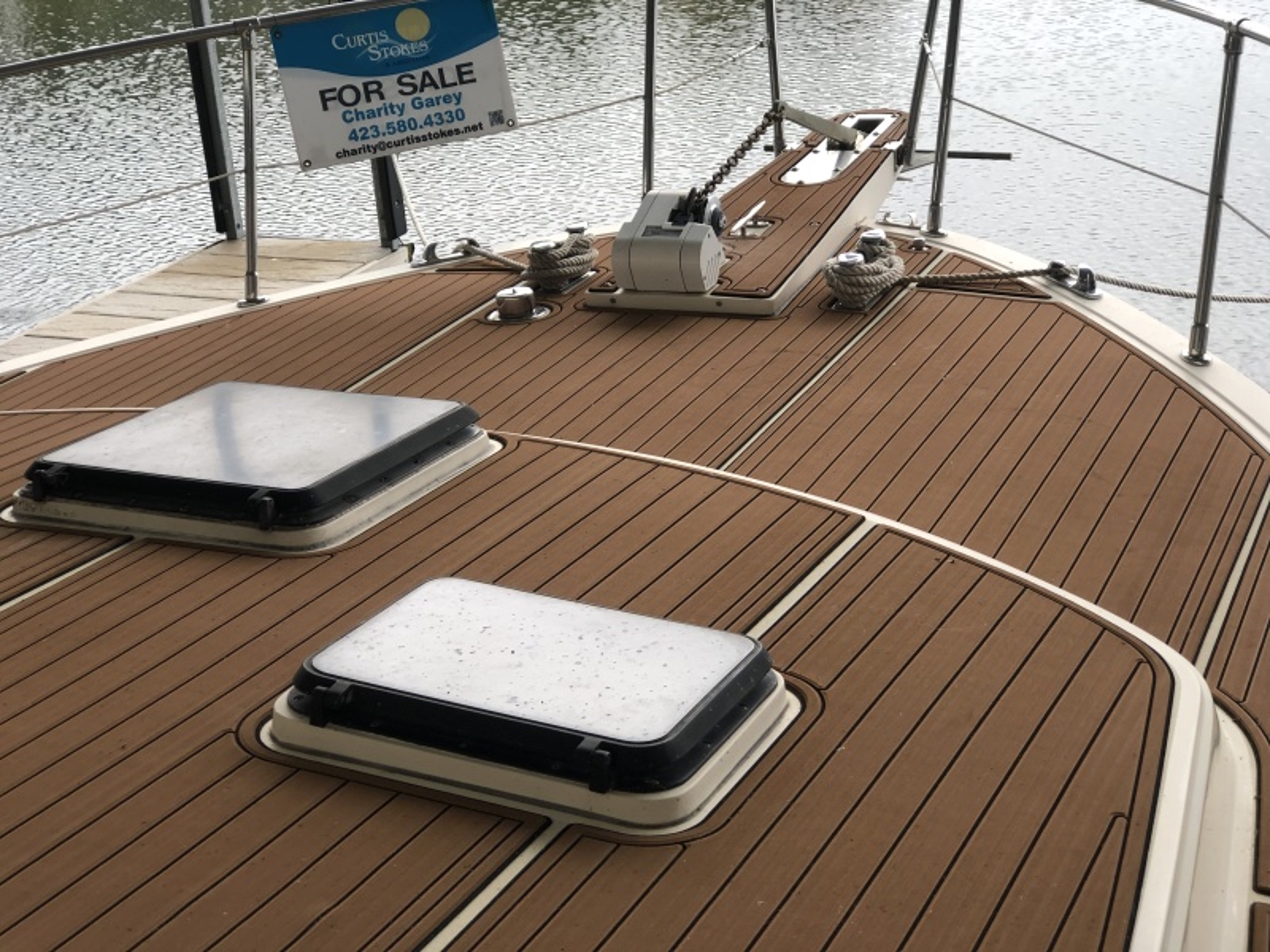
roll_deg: +4.8
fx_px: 2091
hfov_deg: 33.8
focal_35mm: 57
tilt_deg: -20.6
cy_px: 476
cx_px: 635
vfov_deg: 25.7
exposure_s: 1/60
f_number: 2.8
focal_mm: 6.6
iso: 25
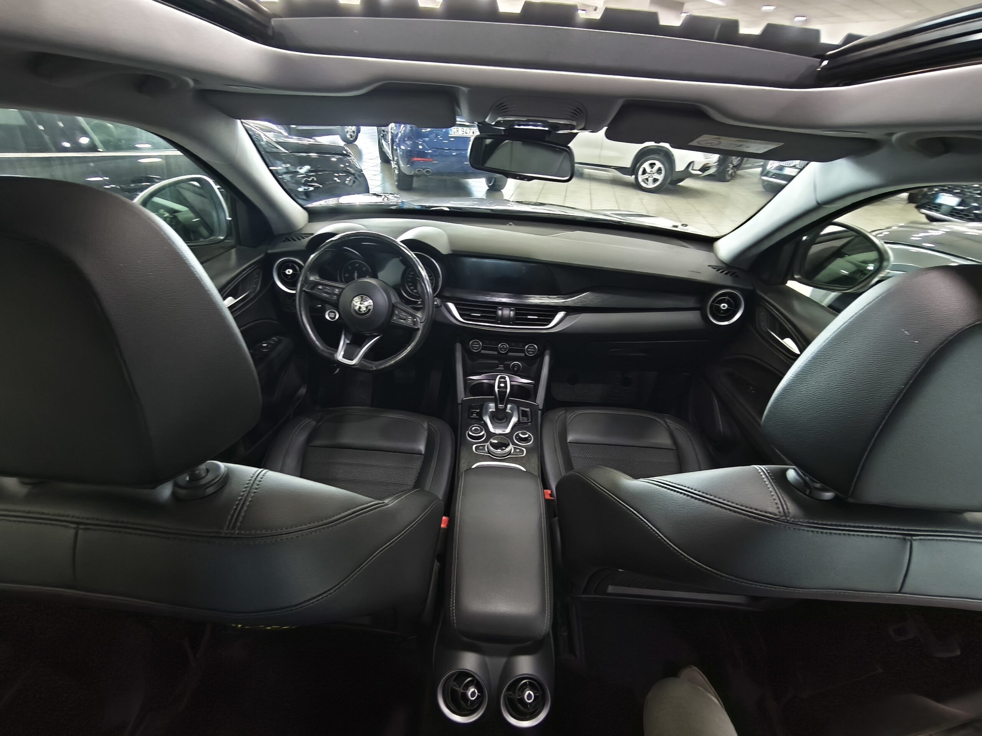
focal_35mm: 15
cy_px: 368
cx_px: 491
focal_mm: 1.91
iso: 800
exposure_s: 1/16.7
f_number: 2.2
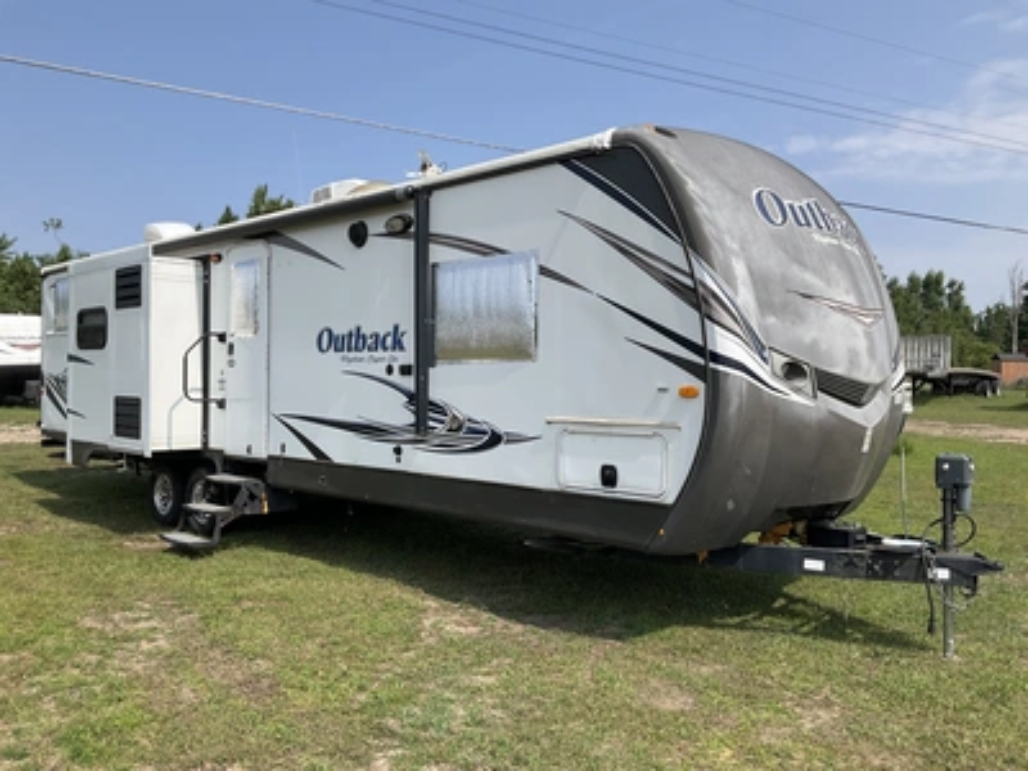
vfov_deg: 48.2
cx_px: 514
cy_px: 386
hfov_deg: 61.7
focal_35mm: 29
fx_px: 861
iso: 25
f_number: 1.8
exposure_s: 1/2141
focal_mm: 3
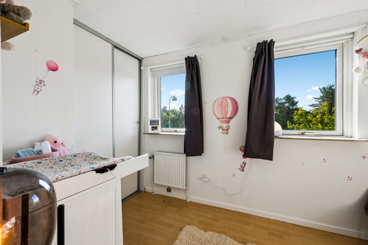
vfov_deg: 77.3
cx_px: 184
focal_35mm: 15
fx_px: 153
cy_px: 122
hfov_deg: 100.4
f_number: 10
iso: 250
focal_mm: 15
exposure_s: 1/100
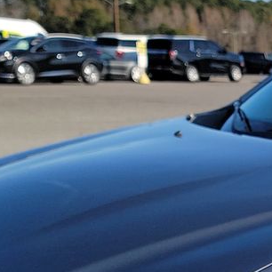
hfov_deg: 14.2
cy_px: 300
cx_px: 467
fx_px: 987
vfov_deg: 15.3
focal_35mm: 111
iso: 50
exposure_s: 1/875
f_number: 1.8
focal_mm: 6.7
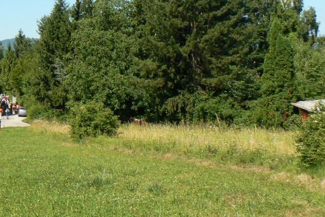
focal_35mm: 74
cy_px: 91
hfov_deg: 26.0
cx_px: 6
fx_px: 668
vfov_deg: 18.4
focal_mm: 6
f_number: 5.6
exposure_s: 1/250
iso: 80
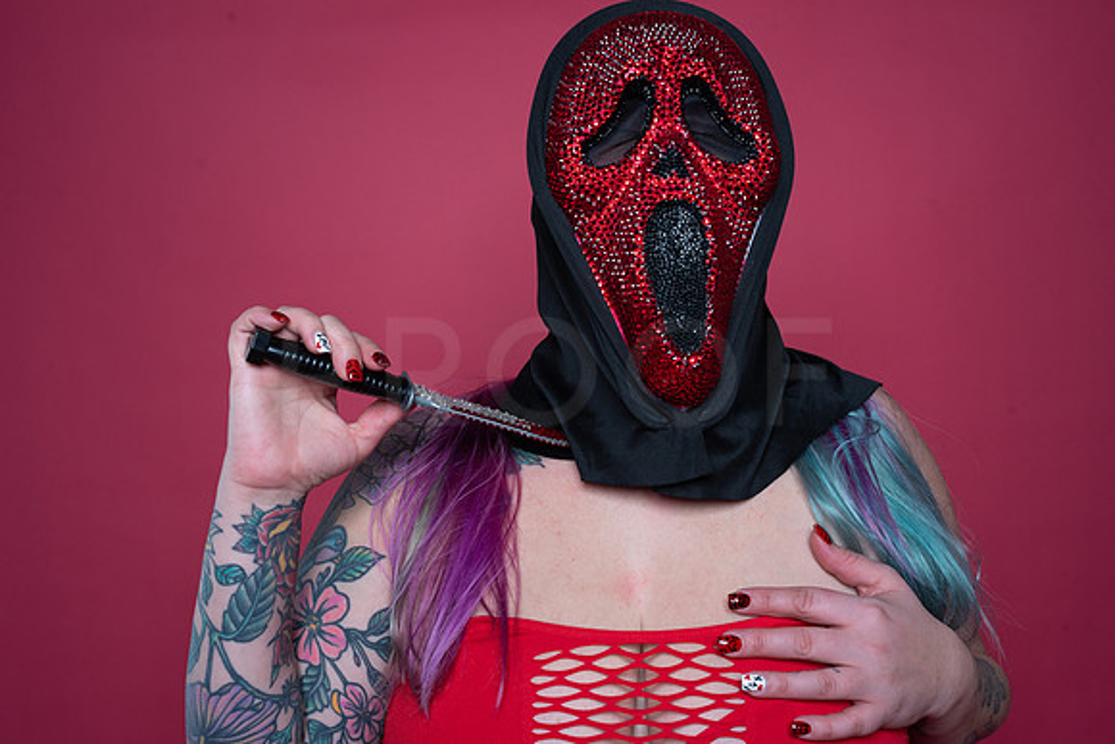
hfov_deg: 54.4
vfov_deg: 37.9
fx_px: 1084
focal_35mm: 35
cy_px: 372
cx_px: 558
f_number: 11
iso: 250
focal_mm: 35
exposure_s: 1/160
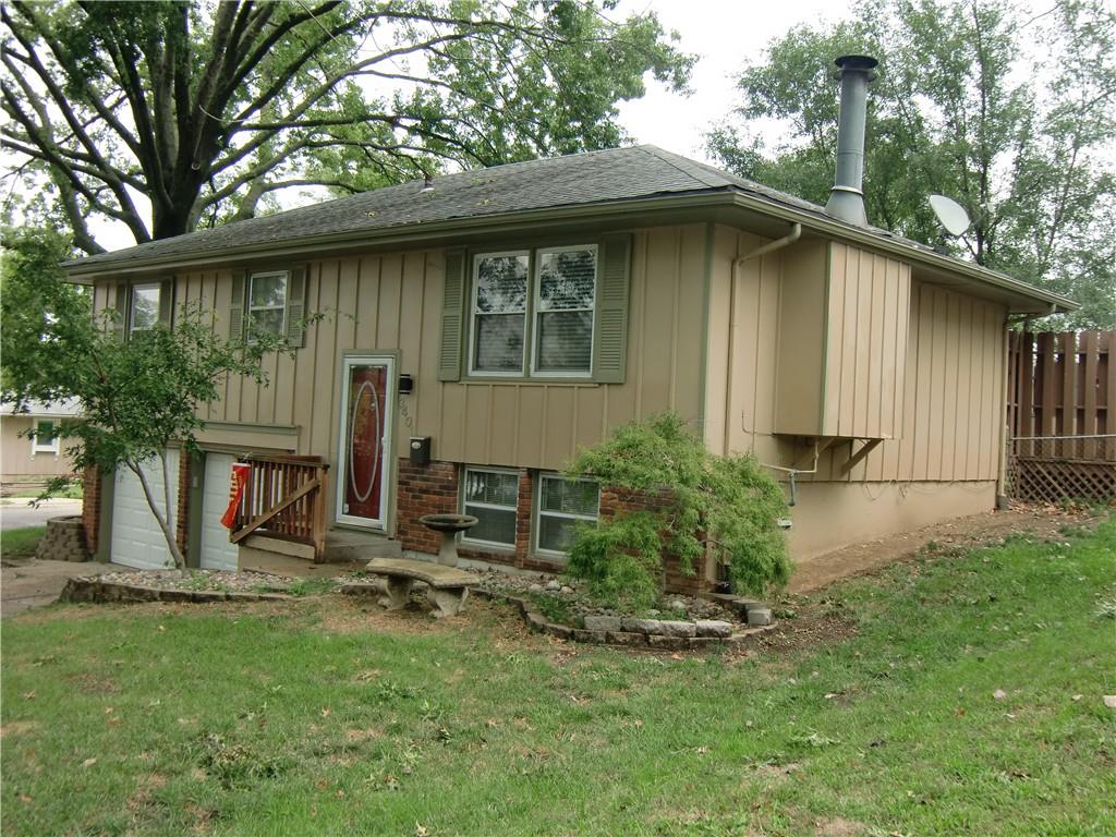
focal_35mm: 34
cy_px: 418
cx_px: 558
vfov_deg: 41.8
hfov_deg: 54.0
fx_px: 1096
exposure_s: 1/125
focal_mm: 6.1
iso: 64
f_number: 3.6
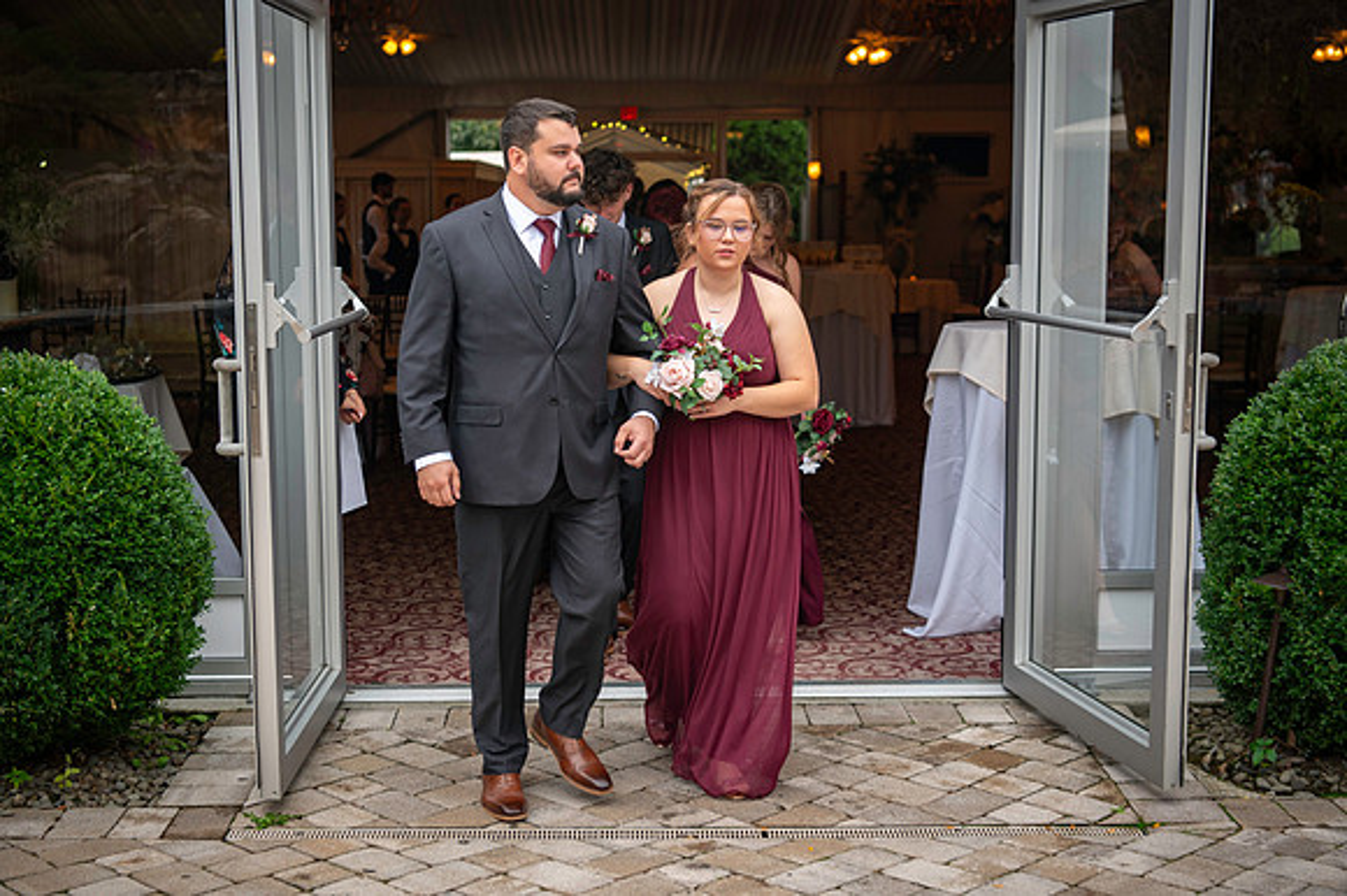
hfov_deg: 39.6
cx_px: 674
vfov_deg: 27.0
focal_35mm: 50
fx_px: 1870
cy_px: 448
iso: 500
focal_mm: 50
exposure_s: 1/160
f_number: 3.5
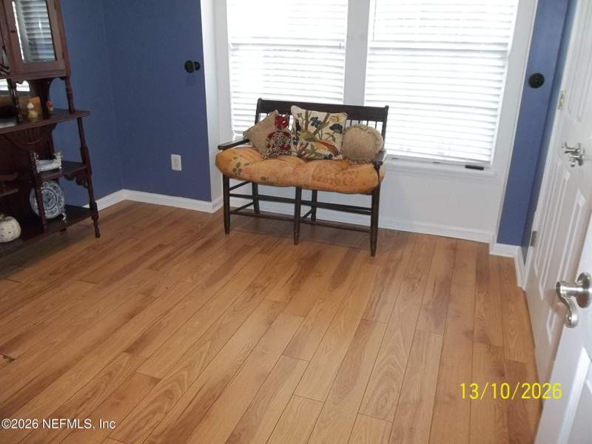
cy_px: 222
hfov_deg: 65.3
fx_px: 462
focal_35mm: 27
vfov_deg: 51.4
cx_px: 296
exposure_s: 1/30
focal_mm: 4.9
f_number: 3.5
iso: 160
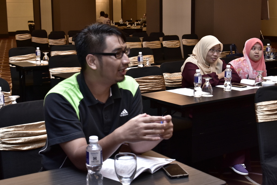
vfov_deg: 23.8
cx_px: 138
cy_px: 92
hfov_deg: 35.0
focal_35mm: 57
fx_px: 439
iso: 1000
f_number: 6.3
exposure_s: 1/50
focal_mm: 38
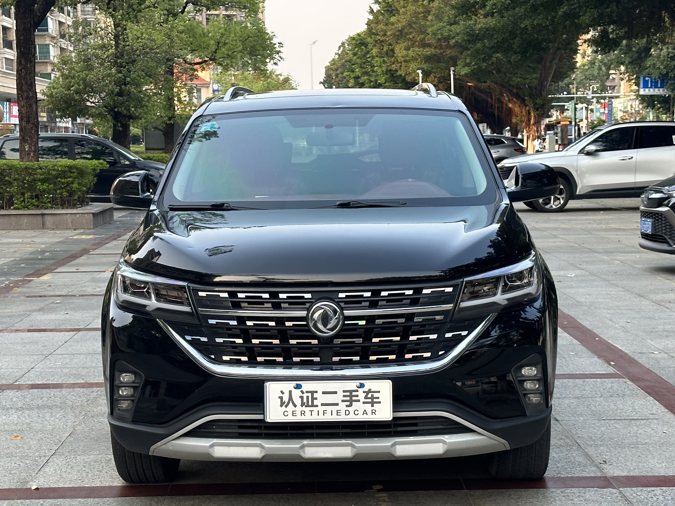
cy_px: 304
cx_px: 316
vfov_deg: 20.1
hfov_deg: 26.7
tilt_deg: -6.9
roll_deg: +1.7
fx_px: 1423
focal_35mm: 73
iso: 64
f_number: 1.78
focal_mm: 6.86
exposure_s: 1/260
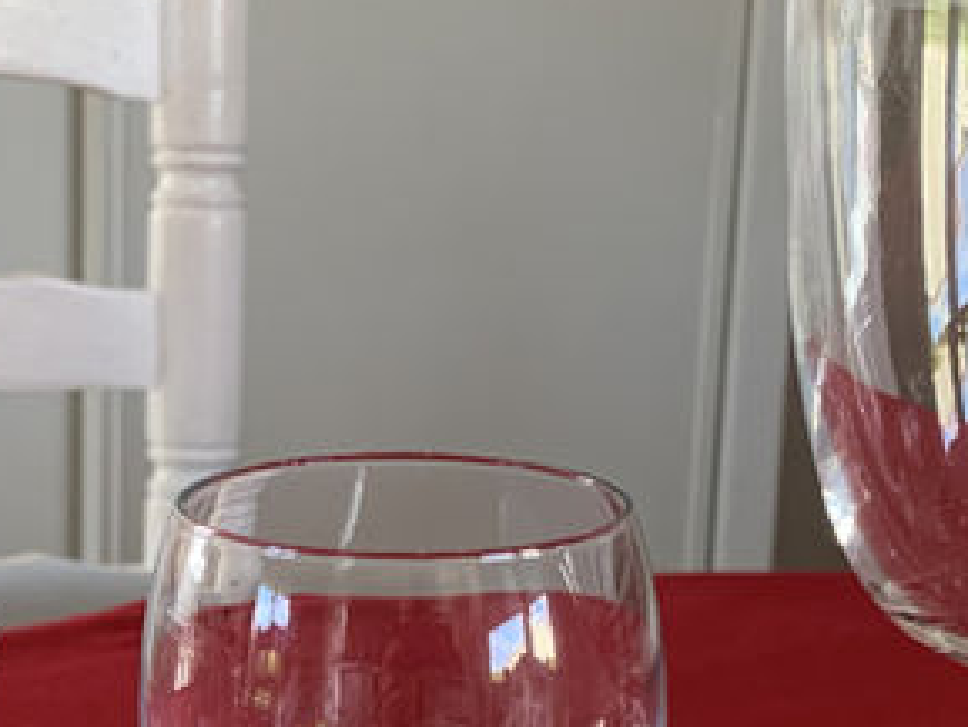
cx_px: 288
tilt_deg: -15.4
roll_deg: -1.0
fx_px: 2518
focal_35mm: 90
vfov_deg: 16.2
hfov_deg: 21.6
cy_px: 677
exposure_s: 1/85
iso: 100
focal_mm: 4.25
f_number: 1.8
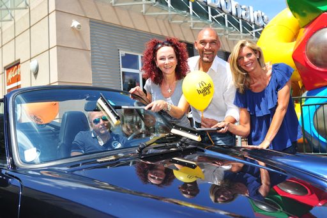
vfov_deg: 37.8
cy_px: 109
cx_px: 164
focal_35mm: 35
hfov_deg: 54.4
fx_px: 318
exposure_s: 1/800
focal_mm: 35
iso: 200
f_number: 4.5
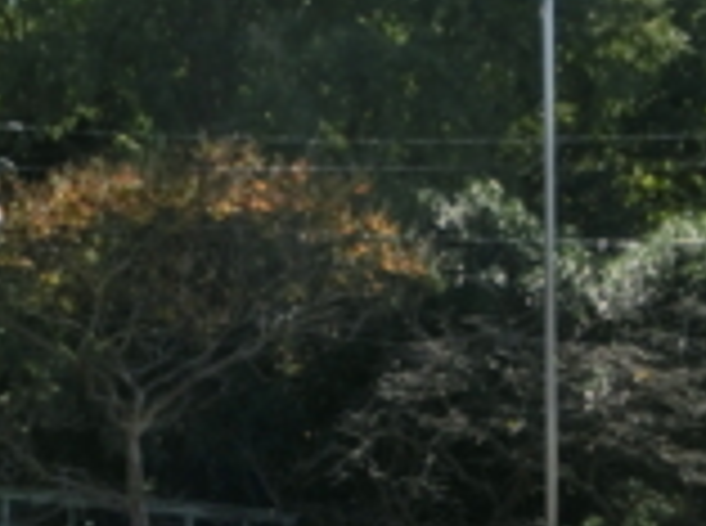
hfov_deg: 12.3
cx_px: 211
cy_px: 575
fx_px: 3276
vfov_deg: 9.1
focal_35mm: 161
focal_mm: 11.17
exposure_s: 1/1000
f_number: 4.6
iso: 80
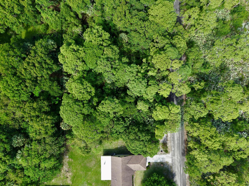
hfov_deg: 71.6
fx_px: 173
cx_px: 124
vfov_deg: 56.8
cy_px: 93
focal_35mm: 24
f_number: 1.8
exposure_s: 1/120
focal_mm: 8.67
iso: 100
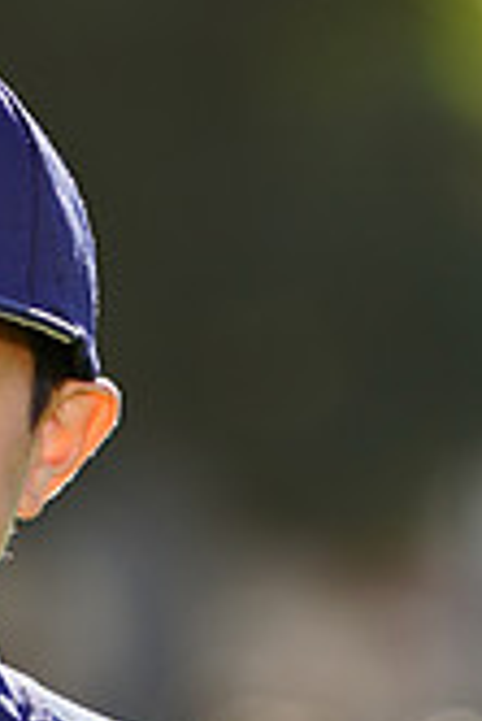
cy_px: 934
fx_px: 25050
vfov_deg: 1.6
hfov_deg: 1.1
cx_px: -219
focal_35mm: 1250
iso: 100
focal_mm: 358
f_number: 6.3
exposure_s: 1/250
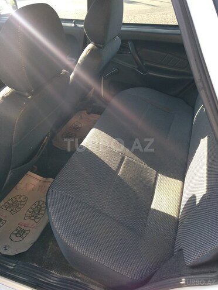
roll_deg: -1.6
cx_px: 109
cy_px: 145
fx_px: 277
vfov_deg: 55.4
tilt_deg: -33.9
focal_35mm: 33
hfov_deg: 42.9
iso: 50
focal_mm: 4.12
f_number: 2.4
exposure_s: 1/120
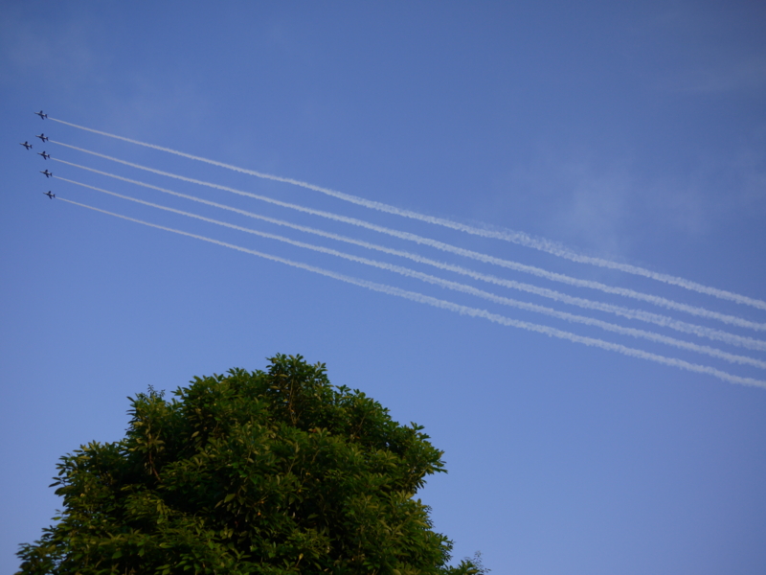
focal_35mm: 40
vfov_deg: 36.0
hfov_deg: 46.8
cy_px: 288
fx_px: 885
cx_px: 383
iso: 100
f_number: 2.5
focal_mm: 20
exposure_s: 1/1600
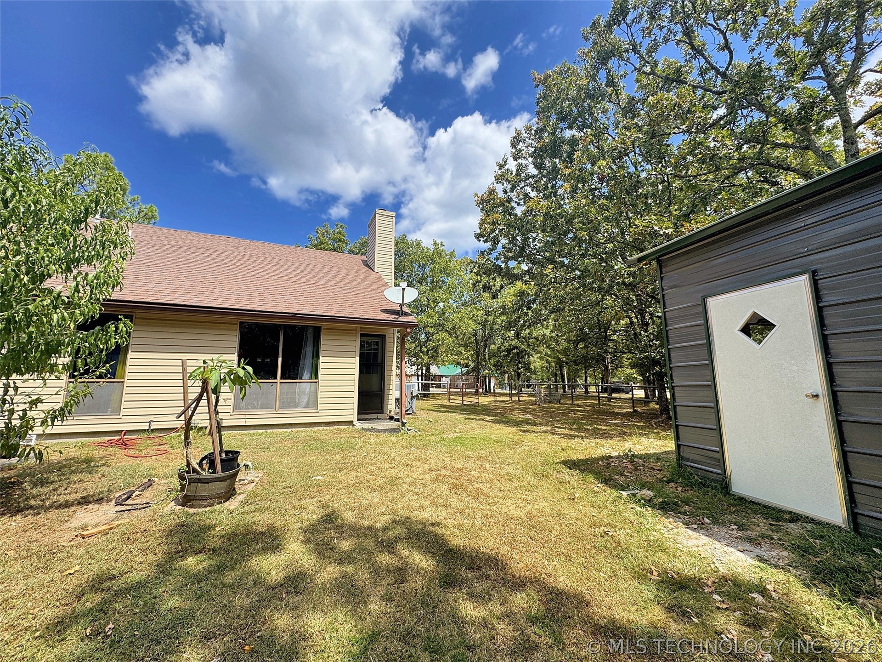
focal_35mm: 14
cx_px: 441
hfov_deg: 102.1
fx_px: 357
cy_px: 331
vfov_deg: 85.7
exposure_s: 1/1256
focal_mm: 2.2
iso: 40
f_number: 2.2
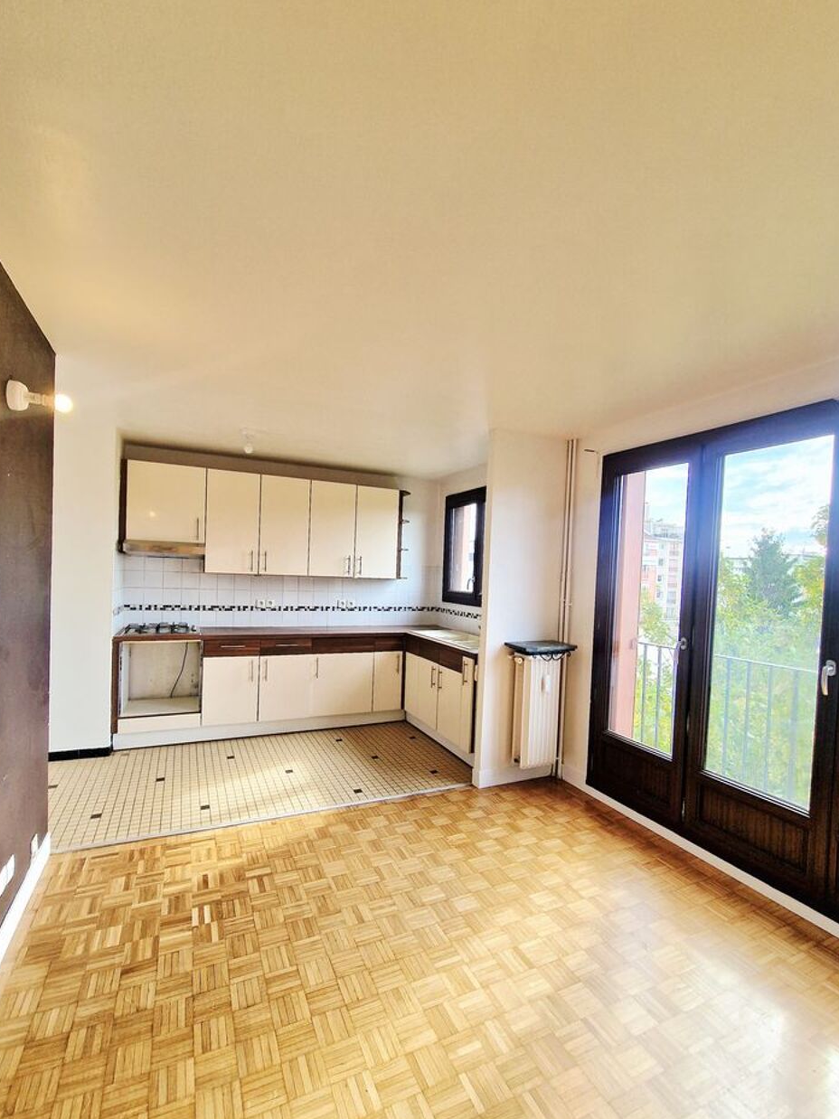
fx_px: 453
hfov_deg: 85.6
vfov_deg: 102.0
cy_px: 588
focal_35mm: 14
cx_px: 410
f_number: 2.2
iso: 50
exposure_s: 1/233
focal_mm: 2.2
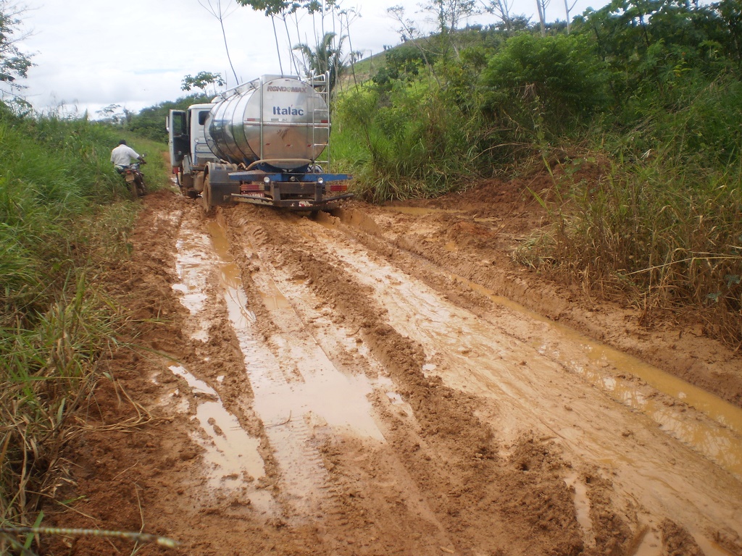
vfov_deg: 39.7
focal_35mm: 36
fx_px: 772
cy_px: 278
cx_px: 371
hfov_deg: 51.4
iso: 64
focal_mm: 6.3
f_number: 3.1
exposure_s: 1/1000
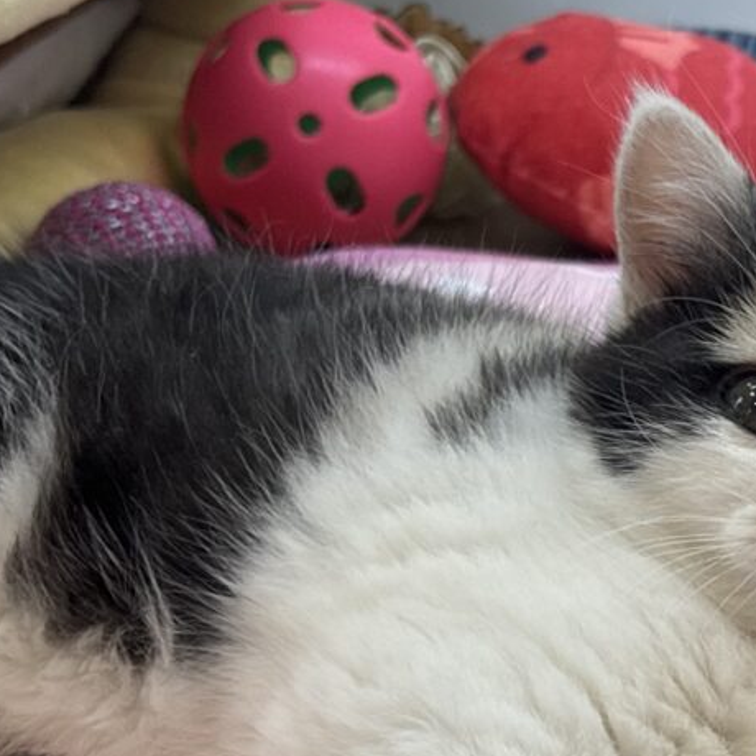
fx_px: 2965
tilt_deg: -22.9
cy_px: 613
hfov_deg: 14.2
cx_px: 807
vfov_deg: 14.4
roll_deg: -1.7
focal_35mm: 120
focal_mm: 5.96
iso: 25
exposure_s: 1/50
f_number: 1.6
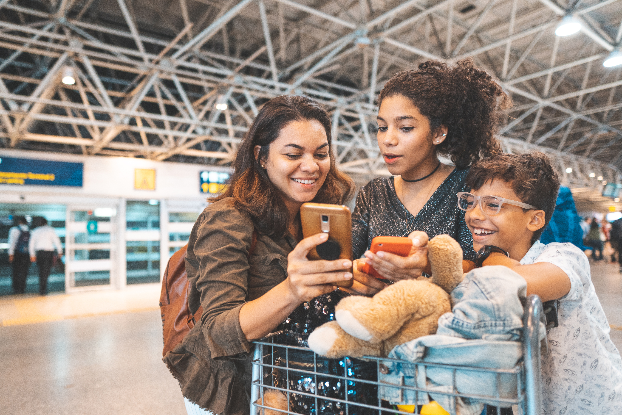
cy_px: 208
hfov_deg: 73.7
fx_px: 415
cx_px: 311
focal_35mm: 24
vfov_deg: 53.1
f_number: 1.4
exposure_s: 1/125
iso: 640
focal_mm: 16
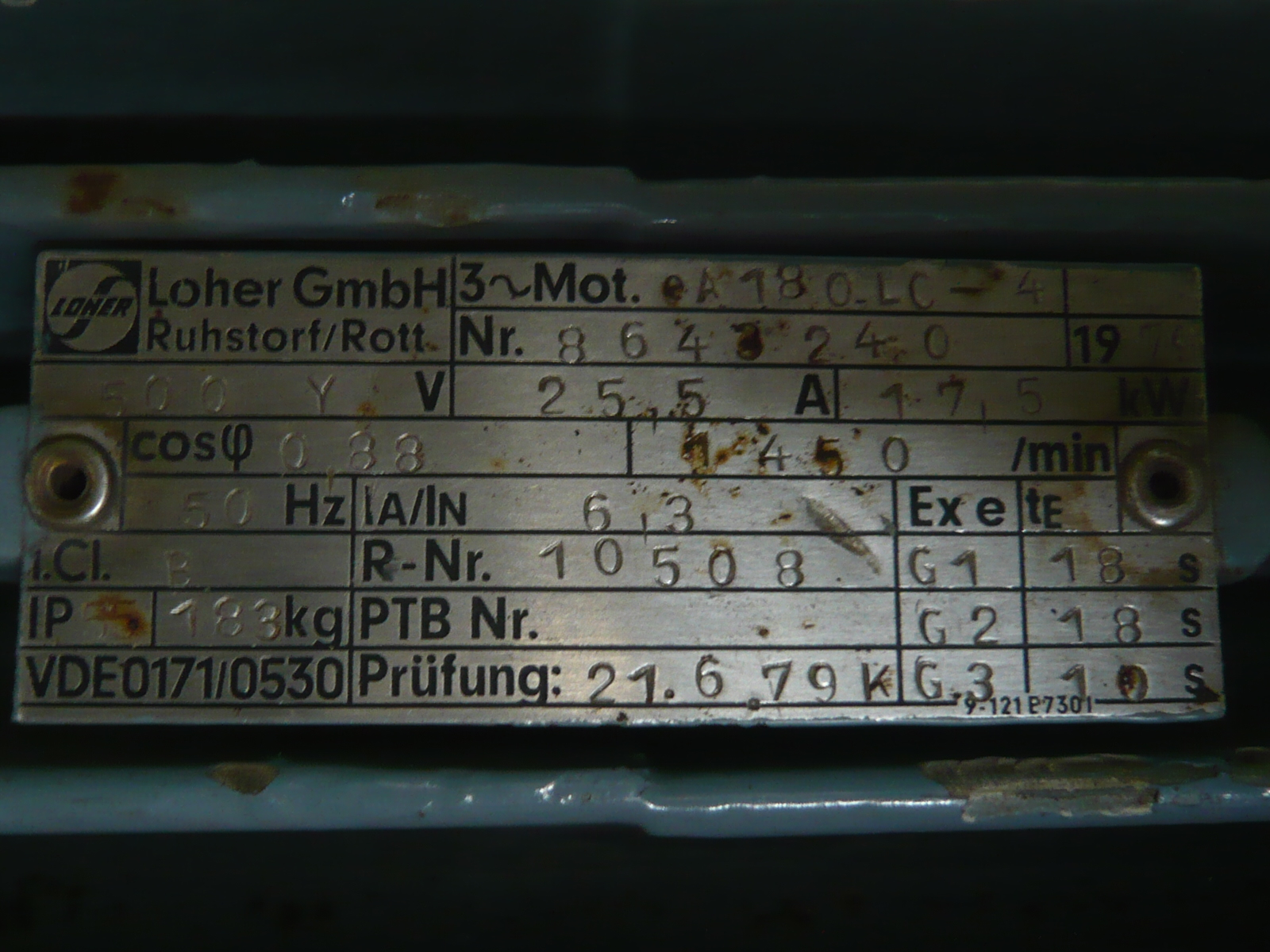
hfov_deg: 42.1
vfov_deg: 32.2
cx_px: 635
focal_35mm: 45
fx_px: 1651
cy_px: 476
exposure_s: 1/8
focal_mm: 4.9
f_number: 2.9
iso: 200
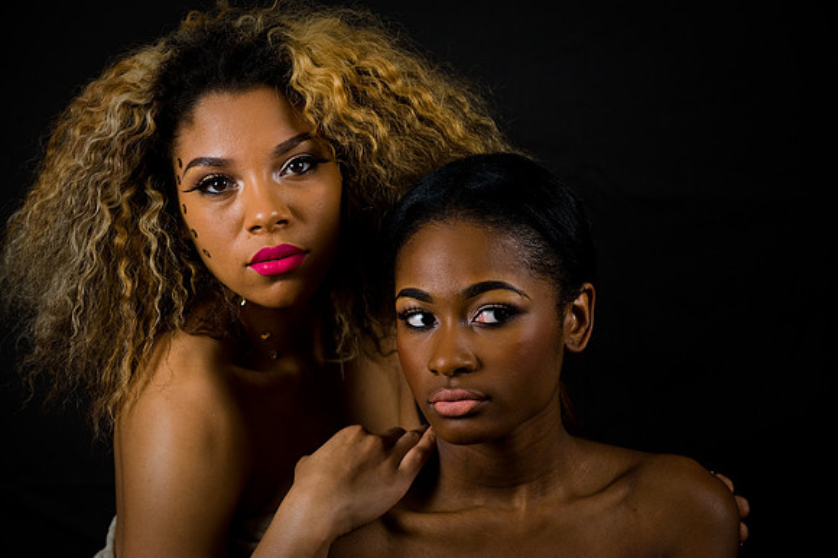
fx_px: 3141
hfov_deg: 15.2
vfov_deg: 10.1
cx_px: 419
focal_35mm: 135
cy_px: 279
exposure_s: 1/125
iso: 200
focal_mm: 135
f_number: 5.6
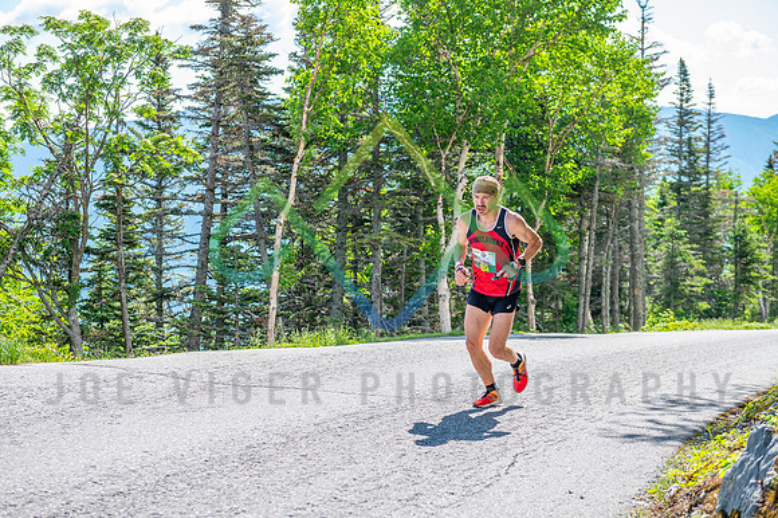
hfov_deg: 35.7
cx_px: 389
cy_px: 259
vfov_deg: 24.2
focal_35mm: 56
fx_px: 1209
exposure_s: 1/1000
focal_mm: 56
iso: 250
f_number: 4.5
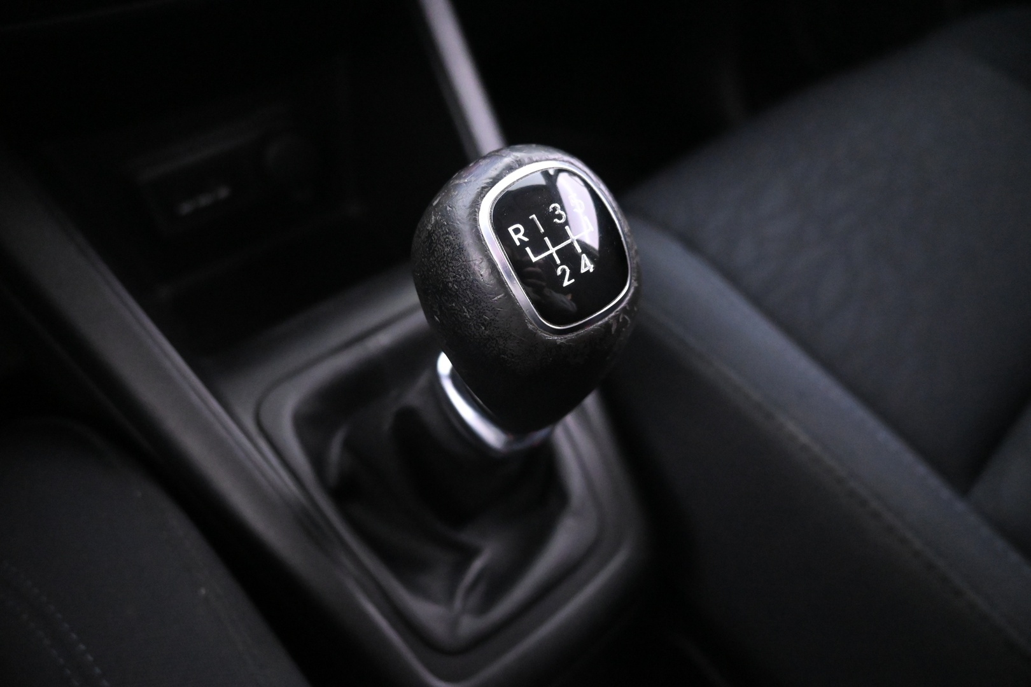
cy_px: 344
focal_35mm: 24
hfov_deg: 73.7
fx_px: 687
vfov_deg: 53.1
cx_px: 516
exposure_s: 1/25
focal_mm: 16
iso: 6400
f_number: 3.5
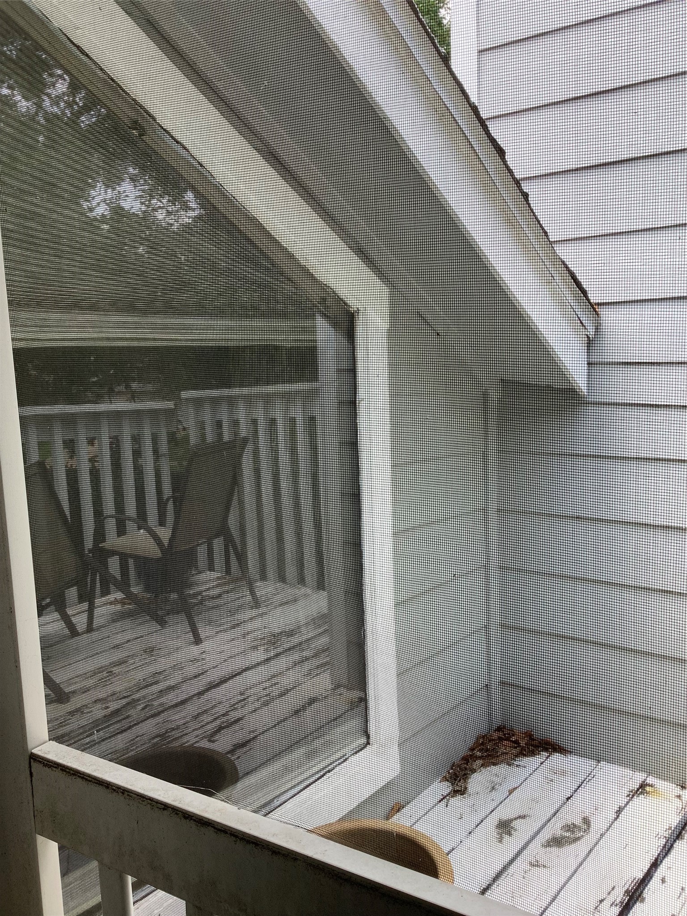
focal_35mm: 31
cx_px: 344
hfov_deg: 45.4
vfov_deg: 58.4
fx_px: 820
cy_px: 458
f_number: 2.4
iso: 32
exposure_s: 1/120
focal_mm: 3.3
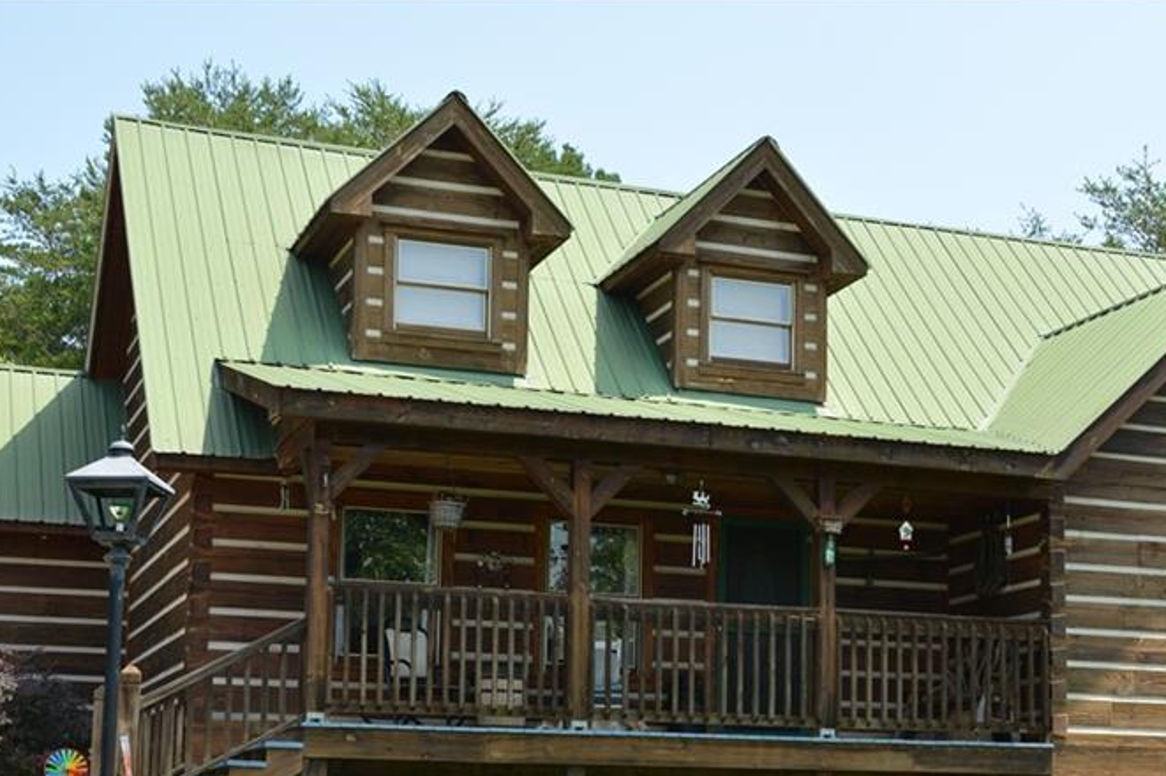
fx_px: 2032
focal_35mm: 63
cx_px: 723
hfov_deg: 31.9
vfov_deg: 21.4
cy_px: 594
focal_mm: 27
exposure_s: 1/200
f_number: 7.1
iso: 100
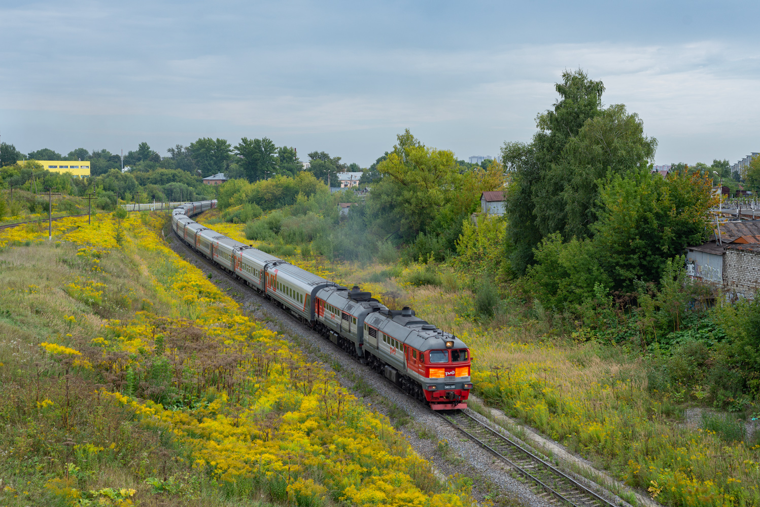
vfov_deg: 27.0
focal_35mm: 50
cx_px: 380
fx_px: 1056
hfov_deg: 39.6
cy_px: 254
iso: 160
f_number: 6.3
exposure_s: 1/500
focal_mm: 50
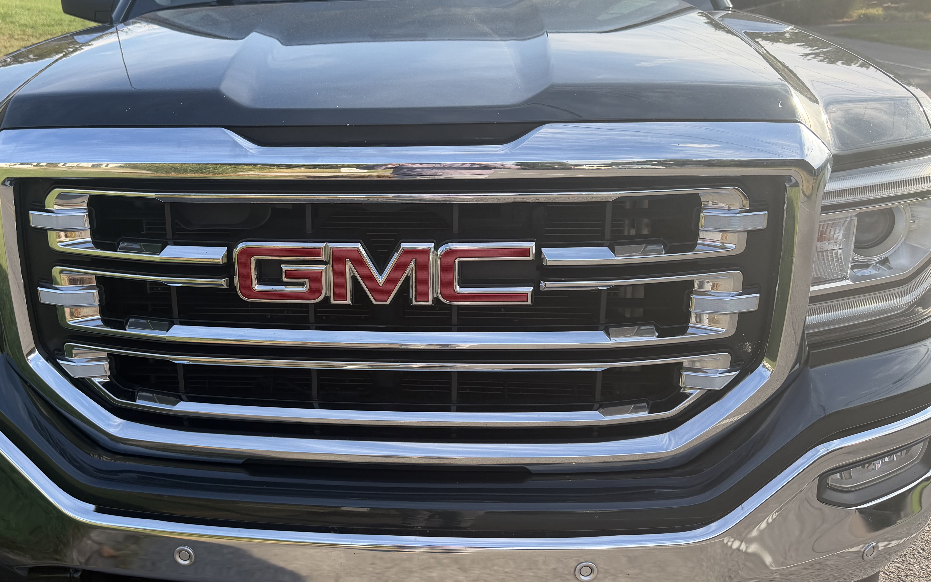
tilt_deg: -16.0
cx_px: 361
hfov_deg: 56.2
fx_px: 863
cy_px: 260
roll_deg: -0.7
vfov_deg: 37.2
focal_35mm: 34
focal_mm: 6.76
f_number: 1.78
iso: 100
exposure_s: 1/1689
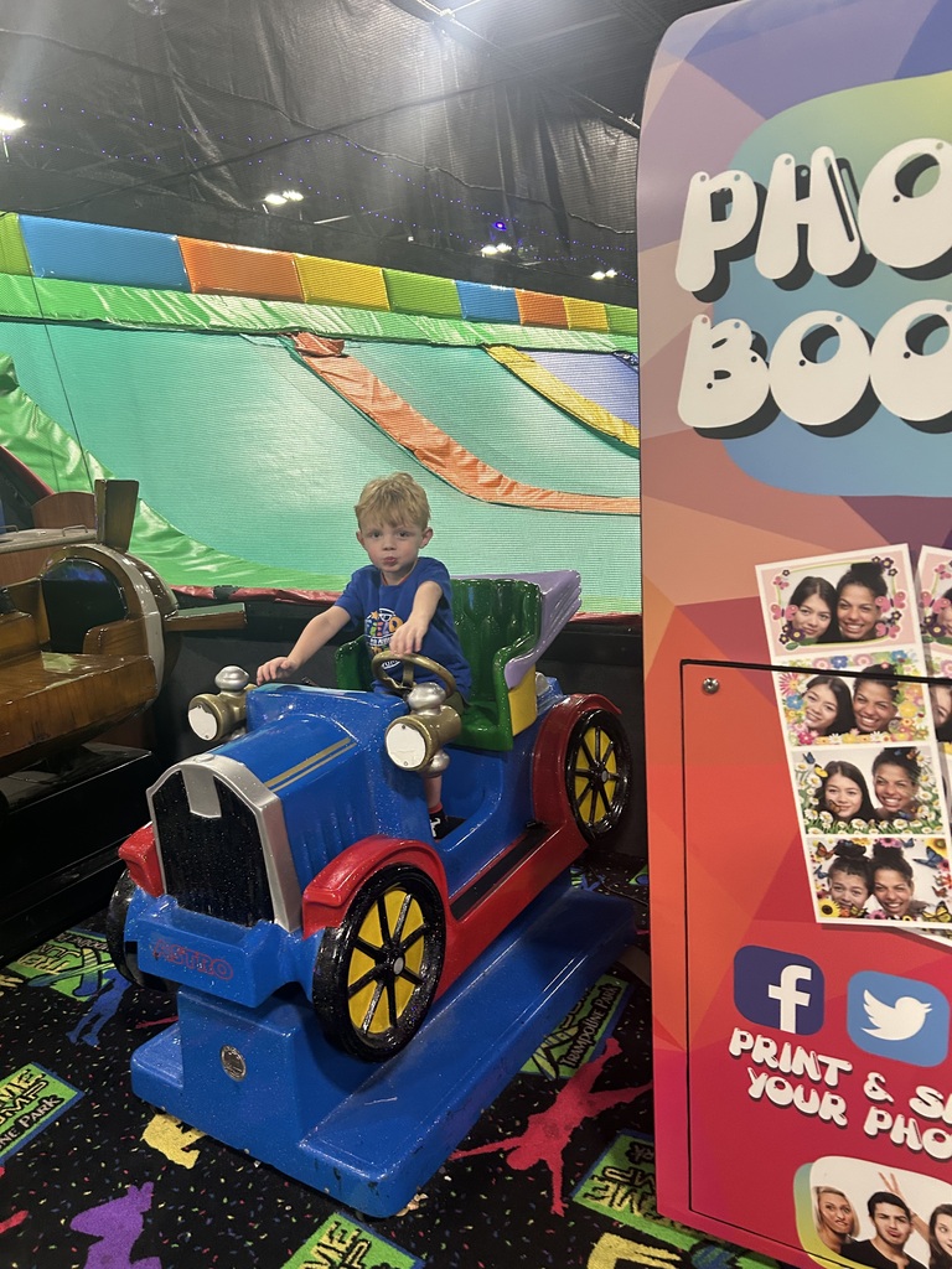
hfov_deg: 53.1
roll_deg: +3.1
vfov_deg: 67.3
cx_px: 476
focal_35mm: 26
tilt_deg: -11.9
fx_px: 953
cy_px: 634
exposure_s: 1/60
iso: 250
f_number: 1.5
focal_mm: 5.7
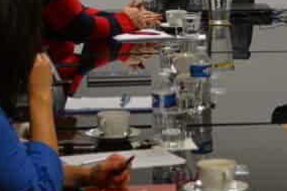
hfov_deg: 10.4
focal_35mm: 194
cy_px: -80
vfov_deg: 7.0
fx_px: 1546
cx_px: 364
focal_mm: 36
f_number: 5
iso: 560
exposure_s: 1/15
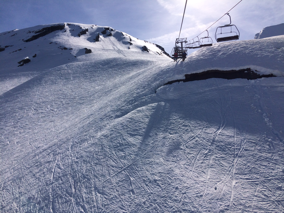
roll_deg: +3.7
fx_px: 238
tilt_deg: +8.4
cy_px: 106
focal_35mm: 29
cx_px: 142
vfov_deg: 48.2
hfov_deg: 61.7
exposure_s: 1/6849
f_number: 2.2
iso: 40
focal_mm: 4.15
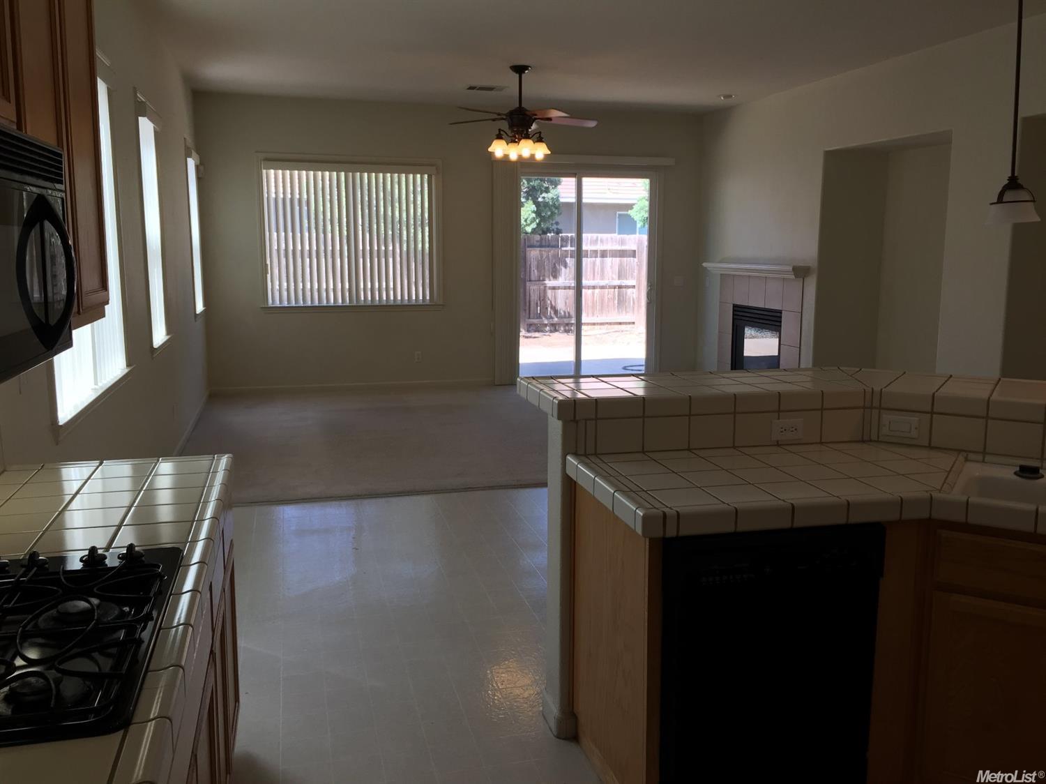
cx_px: 523
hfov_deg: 61.7
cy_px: 392
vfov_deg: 48.2
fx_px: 876
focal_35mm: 29
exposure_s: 1/120
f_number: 2.2
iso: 40
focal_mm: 4.15
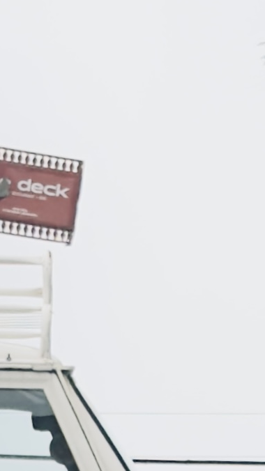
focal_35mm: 285
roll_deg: -0.2
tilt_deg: -5.8
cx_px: 324
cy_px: 812
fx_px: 3562
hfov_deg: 4.2
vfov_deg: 7.4
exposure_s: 1/1267
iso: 64
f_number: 1.78
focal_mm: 6.76
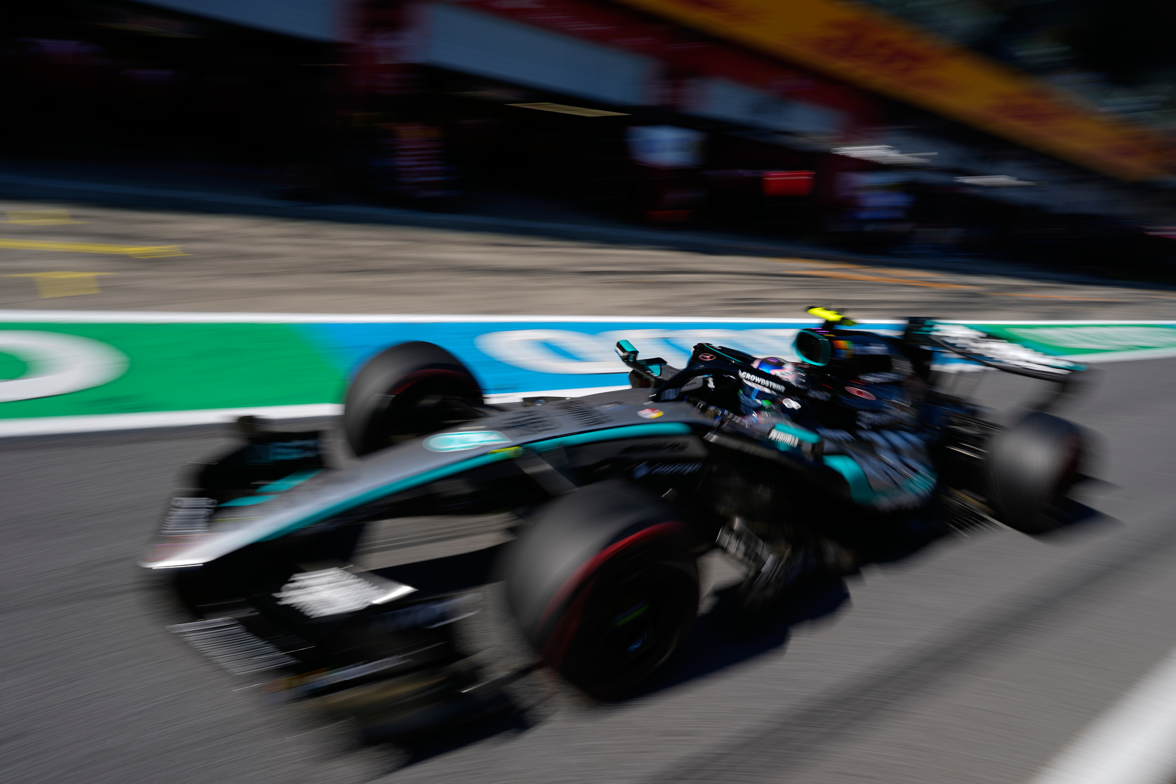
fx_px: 784
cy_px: 392
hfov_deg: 73.7
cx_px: 588
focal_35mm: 24
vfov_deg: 53.1
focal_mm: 24
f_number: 13
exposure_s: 1/60
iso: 50
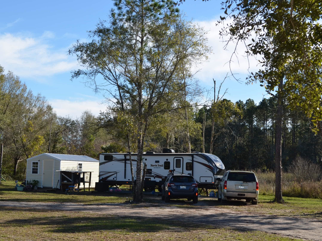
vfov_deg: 25.4
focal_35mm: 58
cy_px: 121
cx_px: 158
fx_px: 535
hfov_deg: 33.5
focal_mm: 35
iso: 100
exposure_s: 1/200
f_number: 9
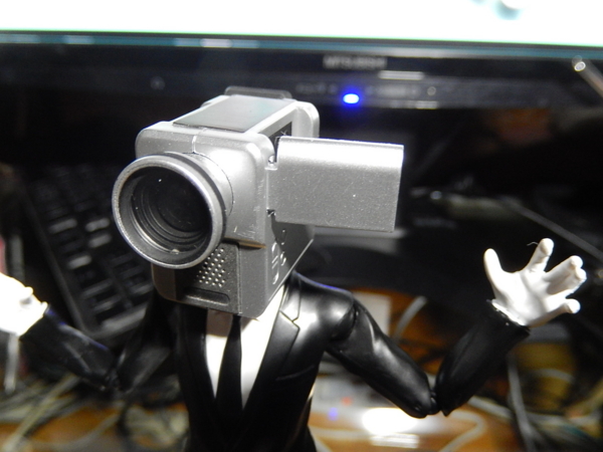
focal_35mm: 32
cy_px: 226
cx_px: 302
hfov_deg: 56.8
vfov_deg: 44.2
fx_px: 557
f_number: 3.8
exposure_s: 1/8
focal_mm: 5.7
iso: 720
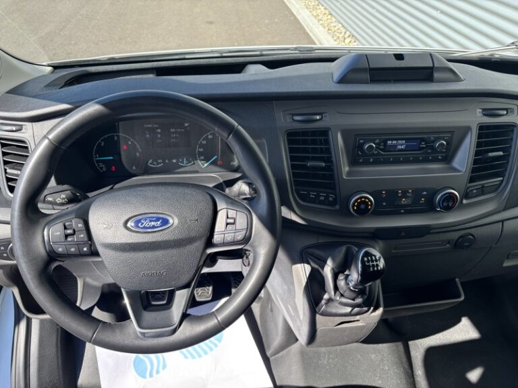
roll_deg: -1.7
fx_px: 389
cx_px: 259
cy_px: 194
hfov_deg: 67.3
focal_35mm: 26
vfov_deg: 53.1
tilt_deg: -37.4
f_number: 1.6
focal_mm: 5.96
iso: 50
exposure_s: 1/450
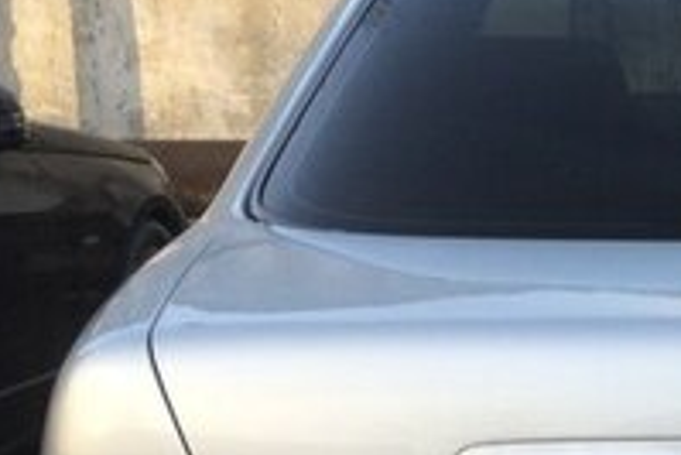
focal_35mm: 100
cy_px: 494
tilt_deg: -16.1
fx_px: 1893
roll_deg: +0.6
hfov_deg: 19.5
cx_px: 763
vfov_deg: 13.4
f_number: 2.2
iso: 32
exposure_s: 1/291
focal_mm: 4.15
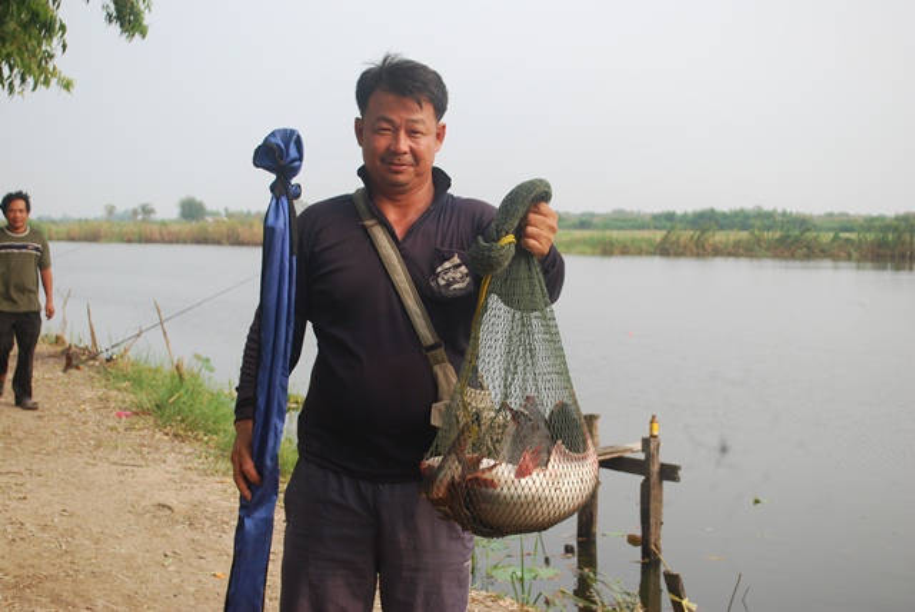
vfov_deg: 26.5
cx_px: 458
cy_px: 306
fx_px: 1297
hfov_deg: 38.8
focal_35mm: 51
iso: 100
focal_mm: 34
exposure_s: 1/125
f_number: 5.6
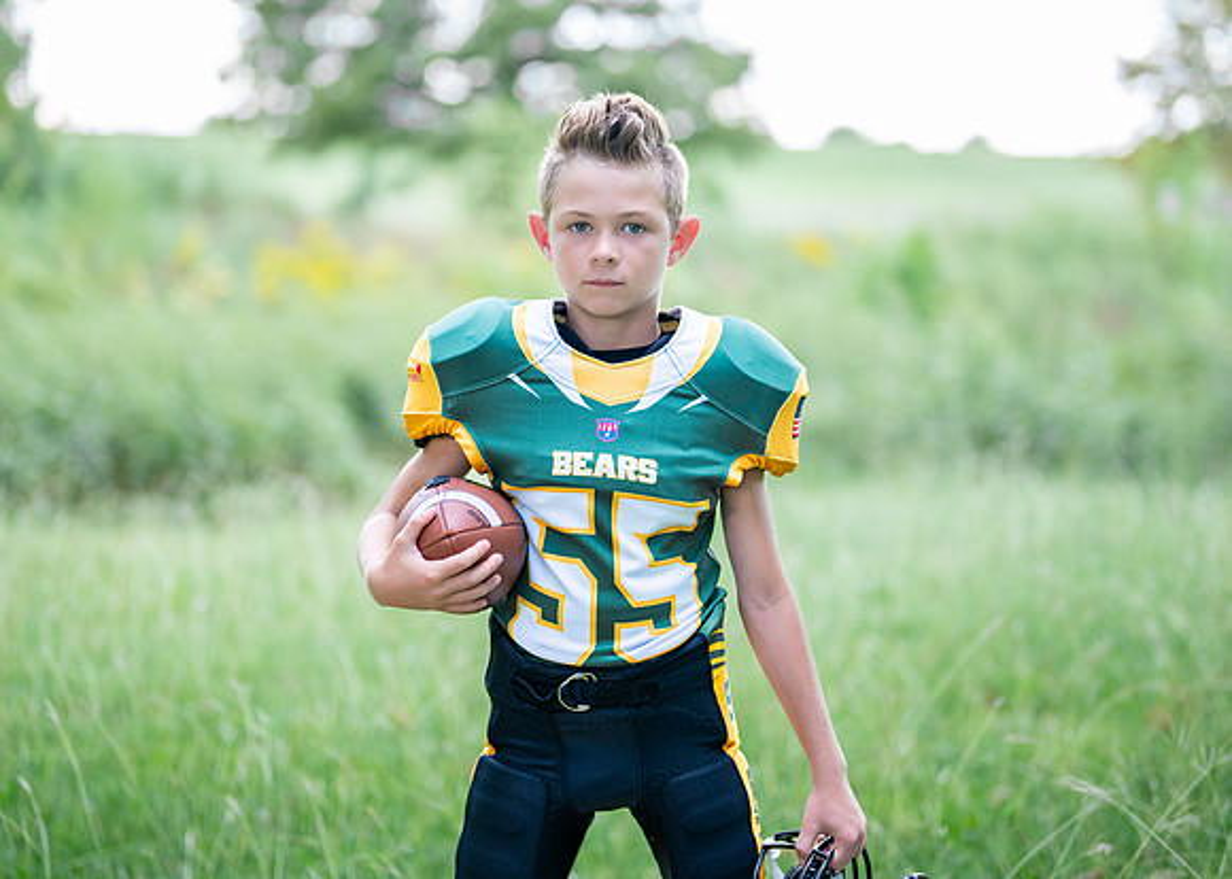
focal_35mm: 64
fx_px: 2248
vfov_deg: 22.1
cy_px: 363
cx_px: 591
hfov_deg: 30.6
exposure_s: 1/1250
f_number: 1.2
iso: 320
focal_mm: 50
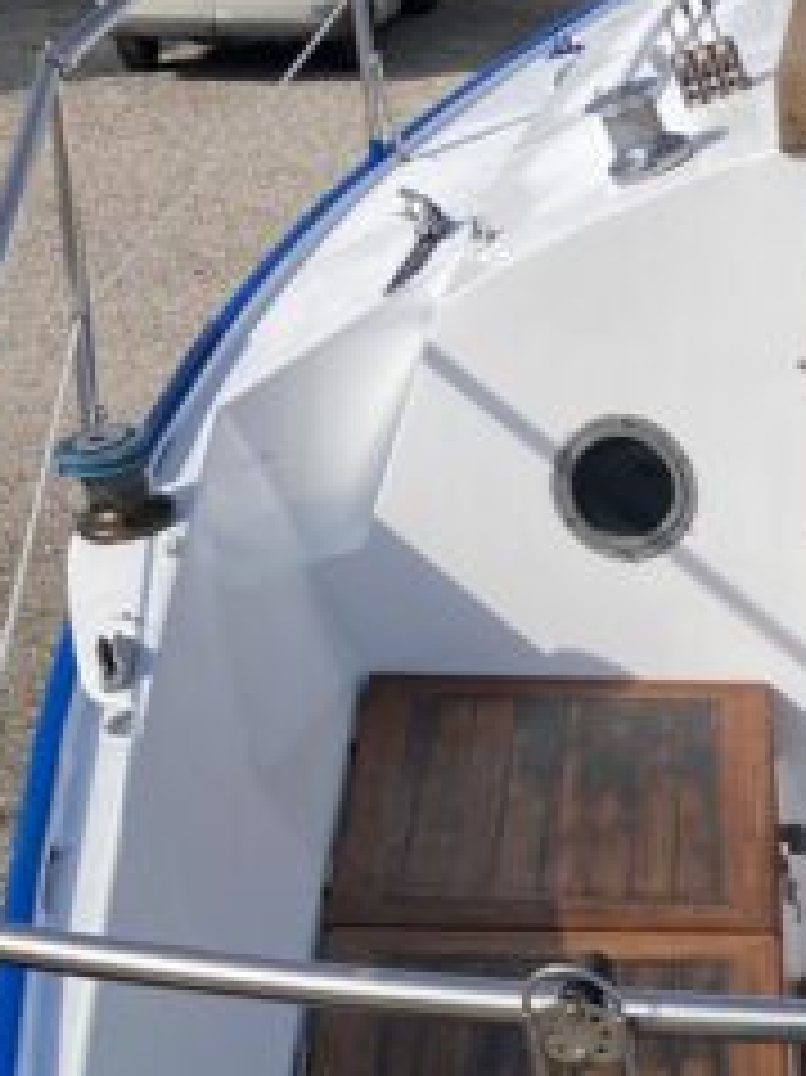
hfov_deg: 16.1
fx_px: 2672
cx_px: 1103
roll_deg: -2.0
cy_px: 1119
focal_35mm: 86
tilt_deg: -28.2
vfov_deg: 21.8
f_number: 1.8
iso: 20
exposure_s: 1/3436
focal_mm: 3.99
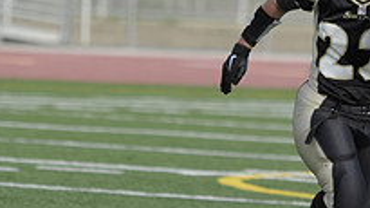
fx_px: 10158
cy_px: 114
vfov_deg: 1.2
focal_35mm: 1036
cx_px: 258
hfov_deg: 2.1
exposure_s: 1/1000
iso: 500
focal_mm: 350
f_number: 6
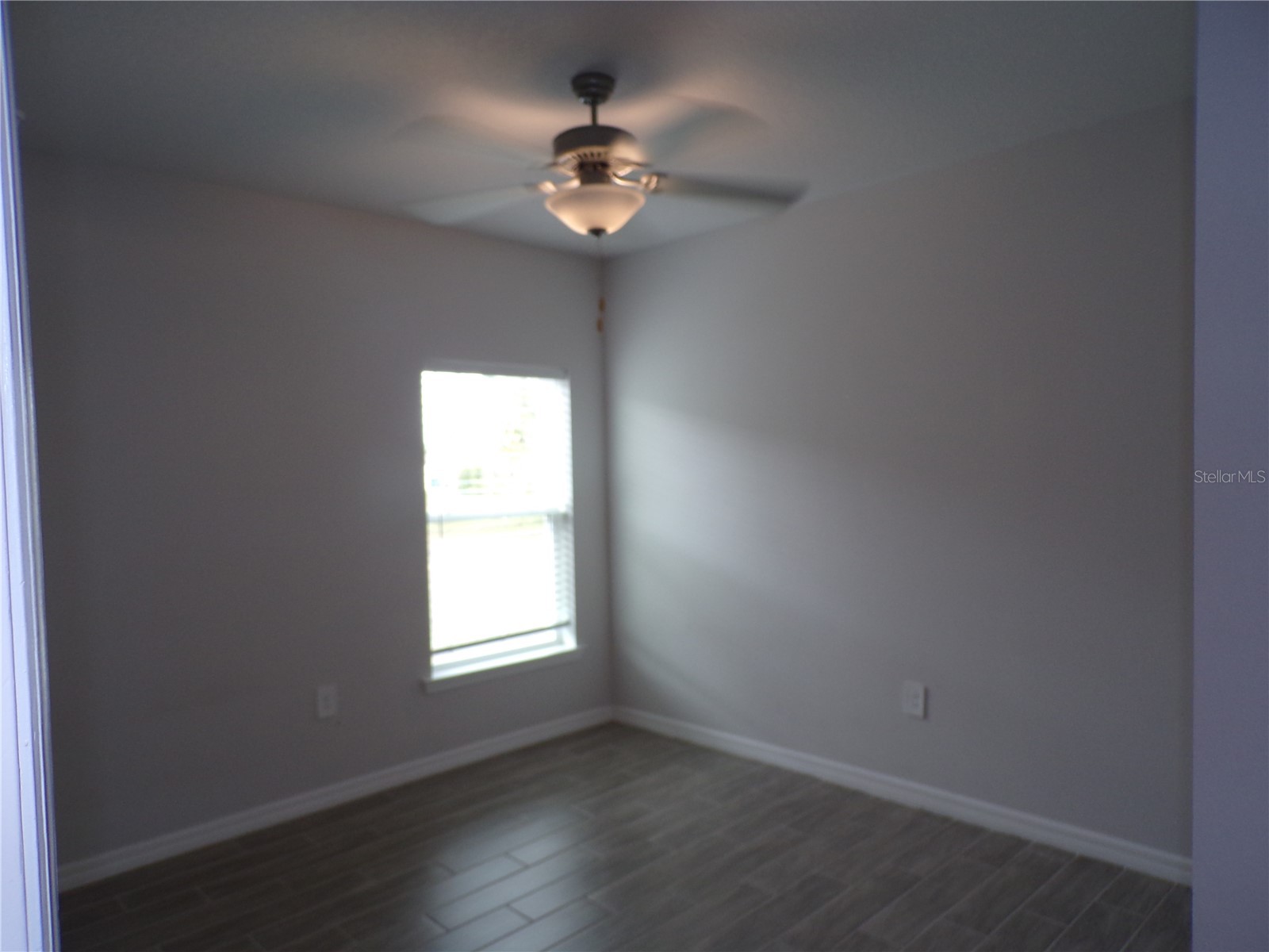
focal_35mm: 24
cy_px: 476
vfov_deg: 56.8
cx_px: 634
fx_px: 880
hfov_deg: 71.6
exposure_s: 1/52
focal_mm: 4.3
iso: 100
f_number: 3
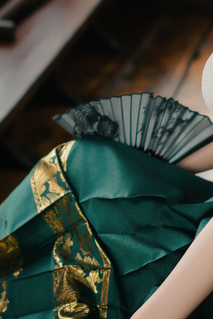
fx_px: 1561
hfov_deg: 7.8
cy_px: -31
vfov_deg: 11.5
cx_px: 99
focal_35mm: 176
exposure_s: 1/125
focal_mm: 50
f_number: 2
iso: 200
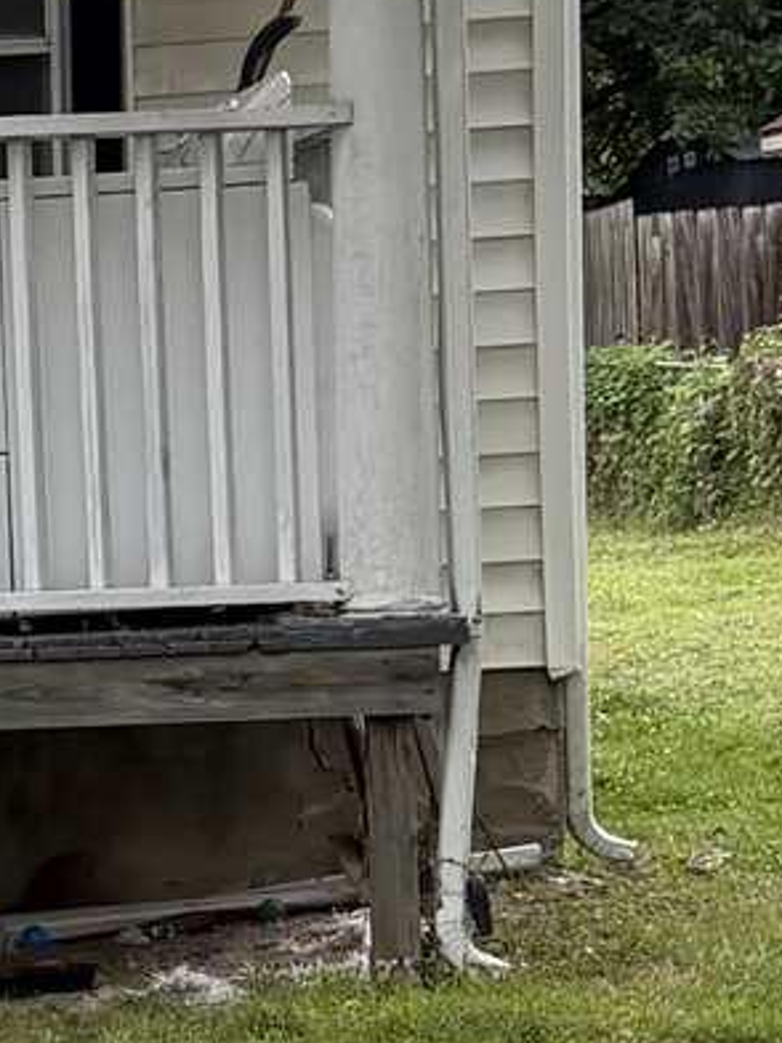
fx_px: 4247
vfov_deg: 13.9
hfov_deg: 10.1
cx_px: -519
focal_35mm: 141
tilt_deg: -4.8
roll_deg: +4.1
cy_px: 857
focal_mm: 6.76
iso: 100
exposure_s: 1/665
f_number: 1.78
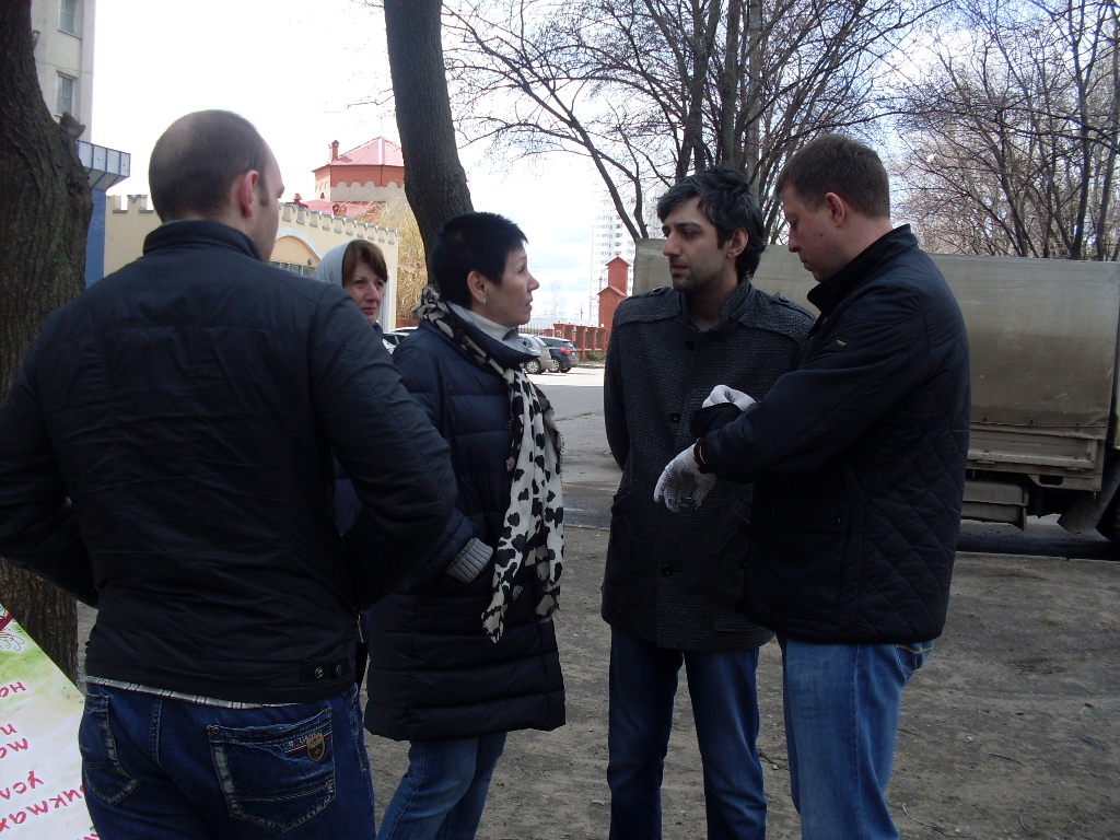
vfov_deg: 37.7
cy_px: 420
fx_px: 1229
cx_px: 560
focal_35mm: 38
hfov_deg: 49.0
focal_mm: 6.3
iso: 80
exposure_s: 1/500
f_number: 2.8
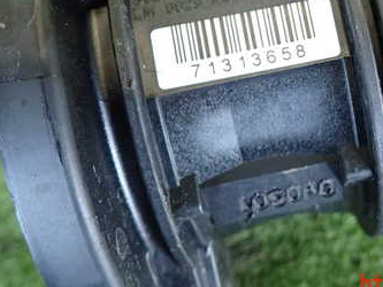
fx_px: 498
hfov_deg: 41.1
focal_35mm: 45
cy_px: 41
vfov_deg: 31.0
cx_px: 275
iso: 800
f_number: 2
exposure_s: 1/60
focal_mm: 4.5
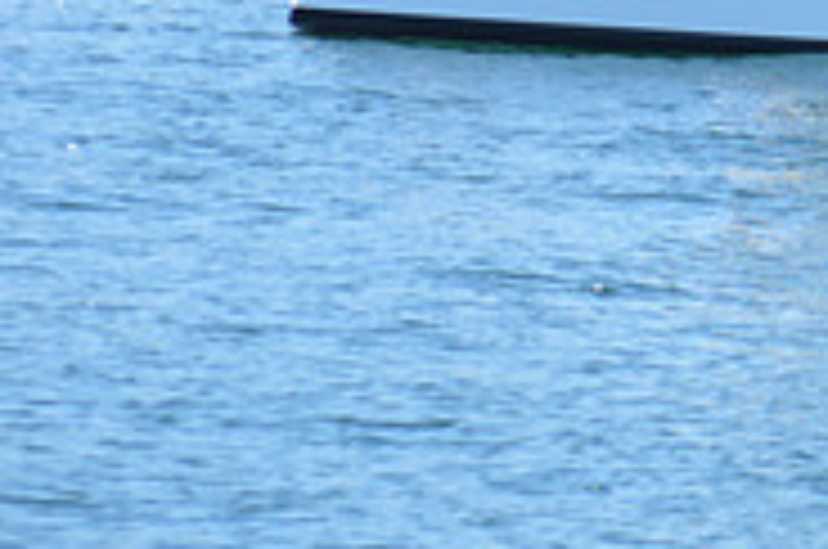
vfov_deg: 2.3
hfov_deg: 3.5
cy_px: -220
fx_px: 13606
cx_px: 1008
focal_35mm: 593
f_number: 7.1
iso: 100
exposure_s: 1/200
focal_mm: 125
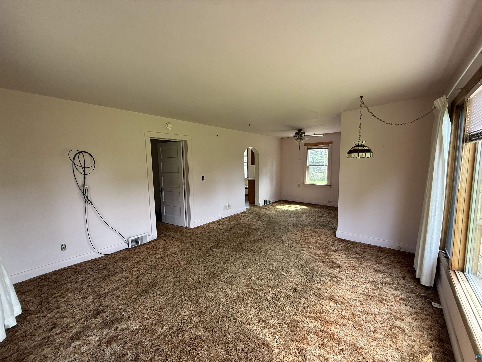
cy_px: 181
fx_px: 195
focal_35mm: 14
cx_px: 241
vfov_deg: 85.7
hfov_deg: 102.1
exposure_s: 1/99
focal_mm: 2.22
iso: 125
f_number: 2.2
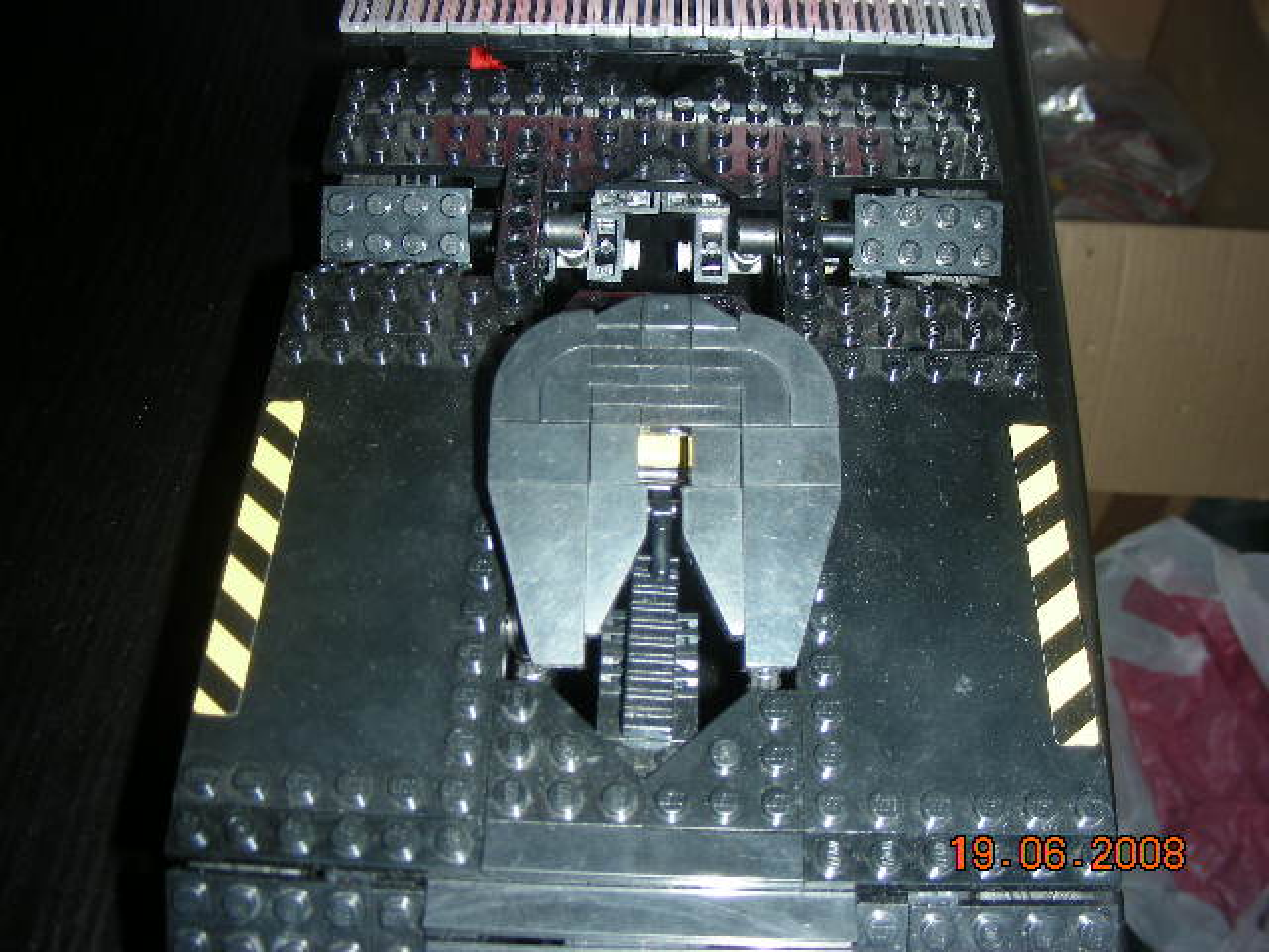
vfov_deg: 37.7
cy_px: 476
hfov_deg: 49.0
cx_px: 634
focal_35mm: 38
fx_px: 1393
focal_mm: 6.3
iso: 50
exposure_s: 1/60
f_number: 3.5
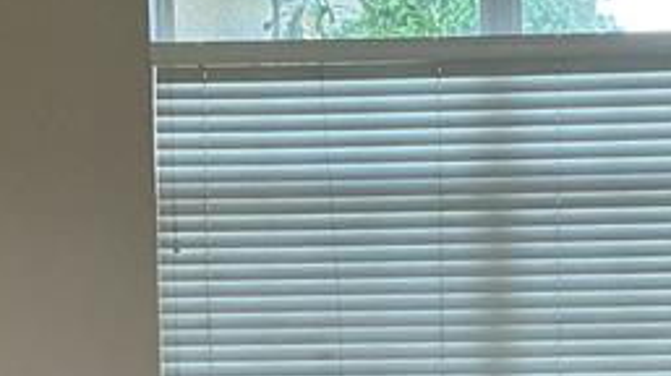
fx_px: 2240
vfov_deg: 9.5
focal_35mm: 126
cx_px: 470
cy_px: 360
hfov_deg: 17.0
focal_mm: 3
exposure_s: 1/60
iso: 80
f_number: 1.8
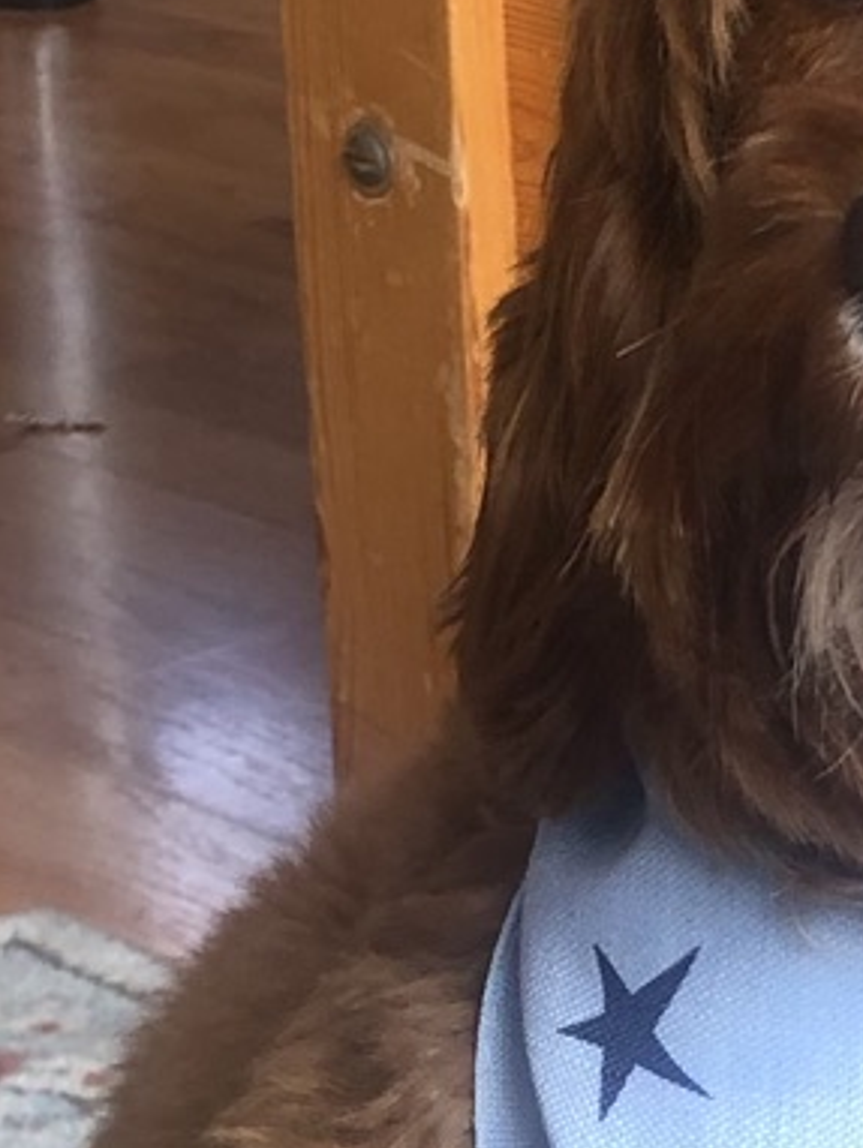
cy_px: 914
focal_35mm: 150
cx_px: 860
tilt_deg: -21.7
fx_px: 4981
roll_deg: +1.5
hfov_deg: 9.8
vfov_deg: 13.1
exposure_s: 1/40
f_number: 1.8
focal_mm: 4
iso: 20
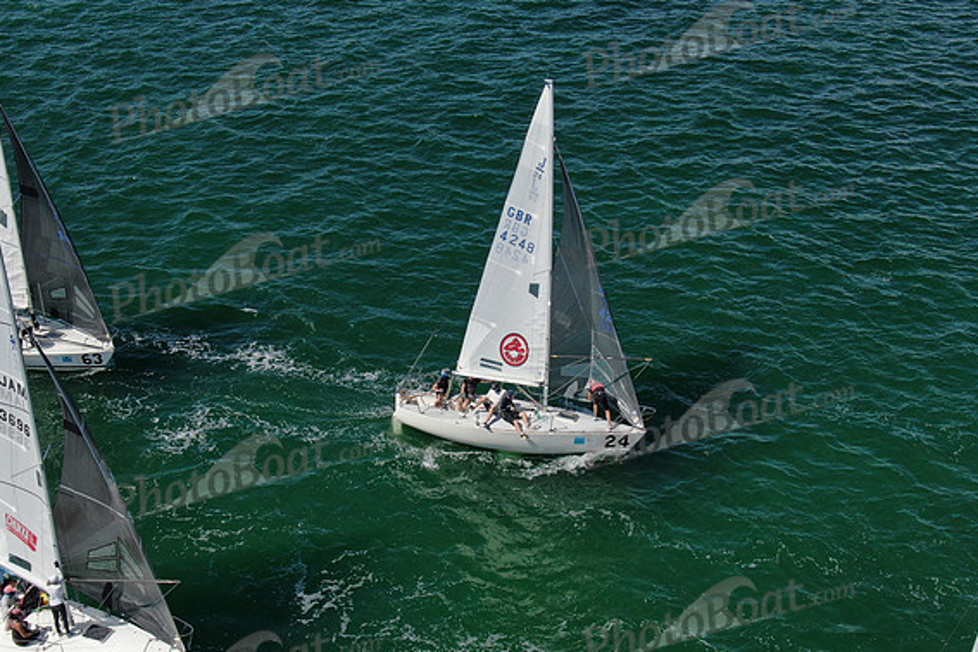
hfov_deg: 39.6
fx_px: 1358
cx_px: 483
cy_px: 346
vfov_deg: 27.0
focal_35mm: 50
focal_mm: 8.42
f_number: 3.8
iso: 100
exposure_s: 1/1250
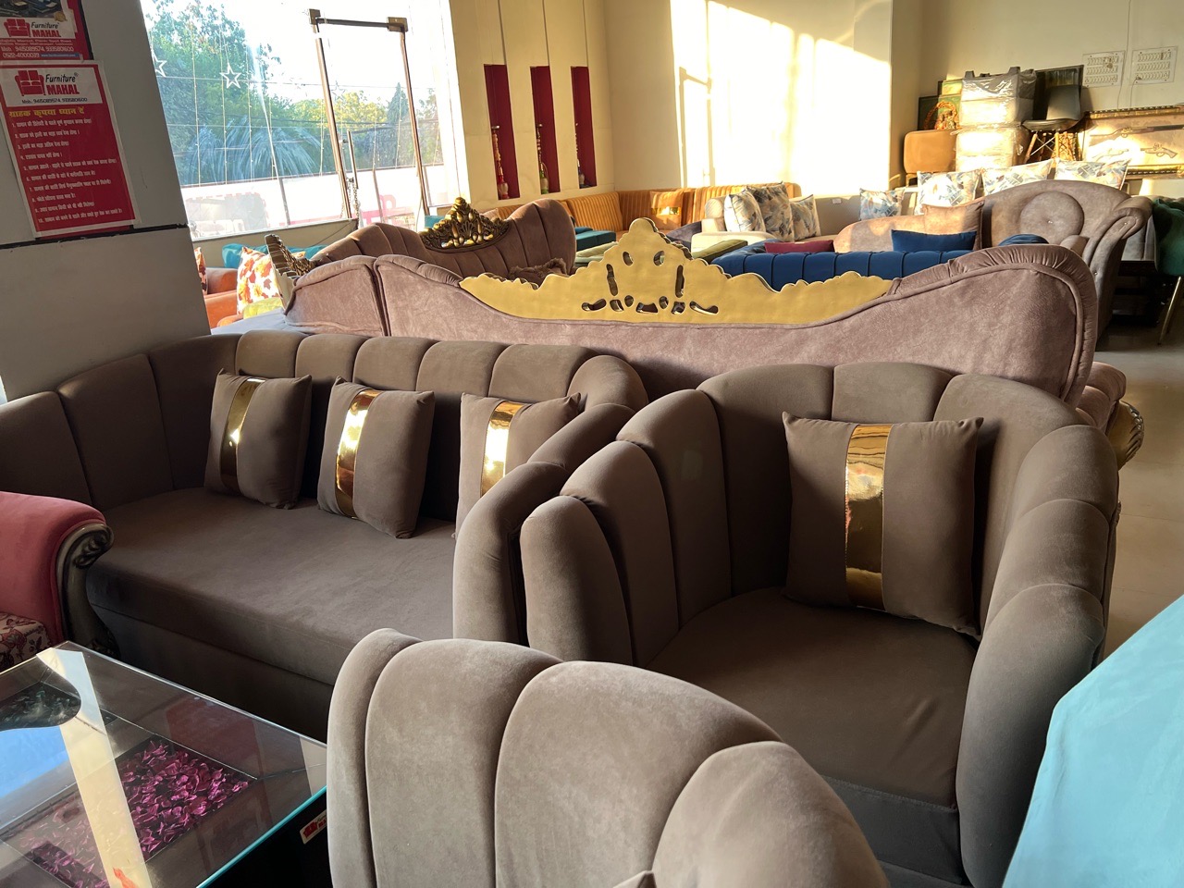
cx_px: 592
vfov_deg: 53.1
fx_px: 889
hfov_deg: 67.3
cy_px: 444
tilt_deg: -18.4
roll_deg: +4.1
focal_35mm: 26
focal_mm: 5.7
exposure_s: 1/121
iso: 125
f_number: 1.5
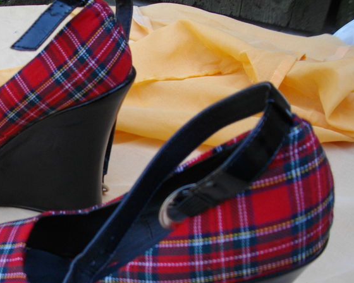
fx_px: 566
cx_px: 55
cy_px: 196
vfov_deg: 27.9
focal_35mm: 54
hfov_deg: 33.4
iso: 100
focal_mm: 5.7
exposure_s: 1/200
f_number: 2.9
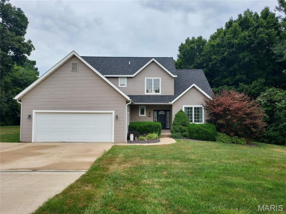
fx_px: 198
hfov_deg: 71.6
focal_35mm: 24
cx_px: 143
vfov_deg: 56.8
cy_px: 107
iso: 40
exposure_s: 1/434
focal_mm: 4.6
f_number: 1.8
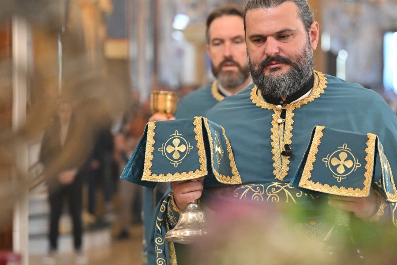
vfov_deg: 11.7
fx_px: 1290
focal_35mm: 117
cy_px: 164
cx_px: 261
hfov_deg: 17.5
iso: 4500
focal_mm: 78
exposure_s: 1/400
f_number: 2.8
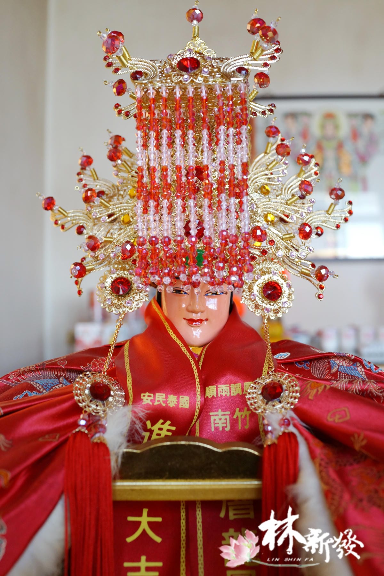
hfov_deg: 37.9
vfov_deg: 54.4
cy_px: 288
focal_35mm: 35
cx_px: 192
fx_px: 560
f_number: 5.6
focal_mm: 35
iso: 640
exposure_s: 1/80
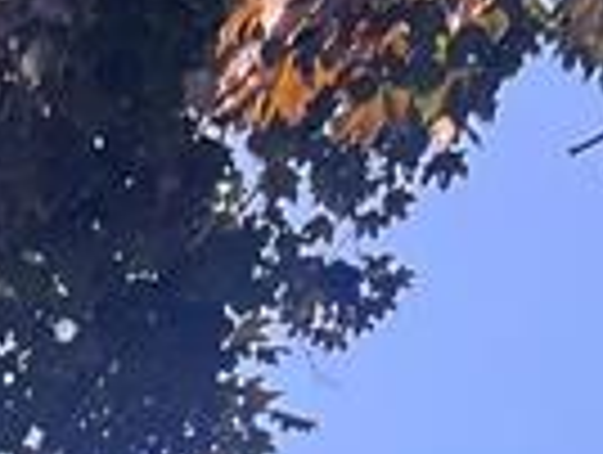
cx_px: -468
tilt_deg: +13.5
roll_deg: -0.6
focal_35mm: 198
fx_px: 3455
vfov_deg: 6.4
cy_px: 1668
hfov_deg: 9.5
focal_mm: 5.7
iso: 50
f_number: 1.5
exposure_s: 1/621
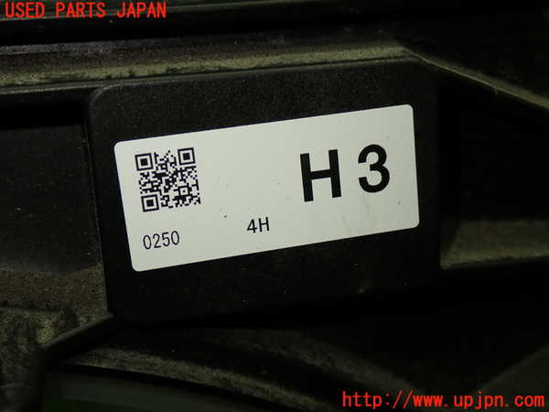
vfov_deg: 30.9
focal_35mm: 47
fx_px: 745
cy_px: 206
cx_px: 274
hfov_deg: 40.4
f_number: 3.1
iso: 160
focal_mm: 8.4
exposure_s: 1/100
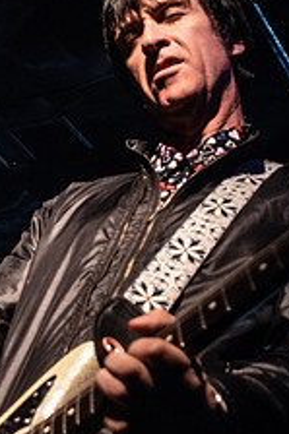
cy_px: 188
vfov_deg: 26.0
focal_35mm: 78
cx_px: -47
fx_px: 941
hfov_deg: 16.8
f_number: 2.8
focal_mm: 20
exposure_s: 1/800
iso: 2000
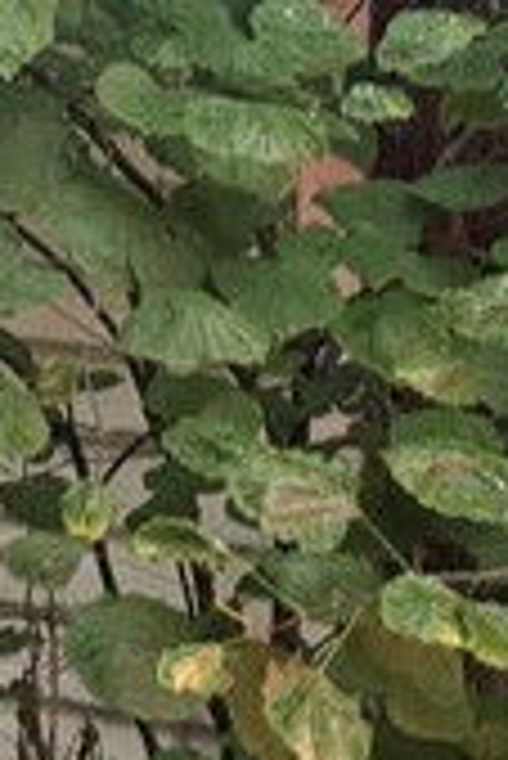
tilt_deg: -3.1
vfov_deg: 13.1
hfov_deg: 7.6
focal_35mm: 151
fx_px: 3189
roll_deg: +0.9
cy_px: -216
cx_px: -1160
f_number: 1.78
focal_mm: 6.76
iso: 320
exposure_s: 1/60
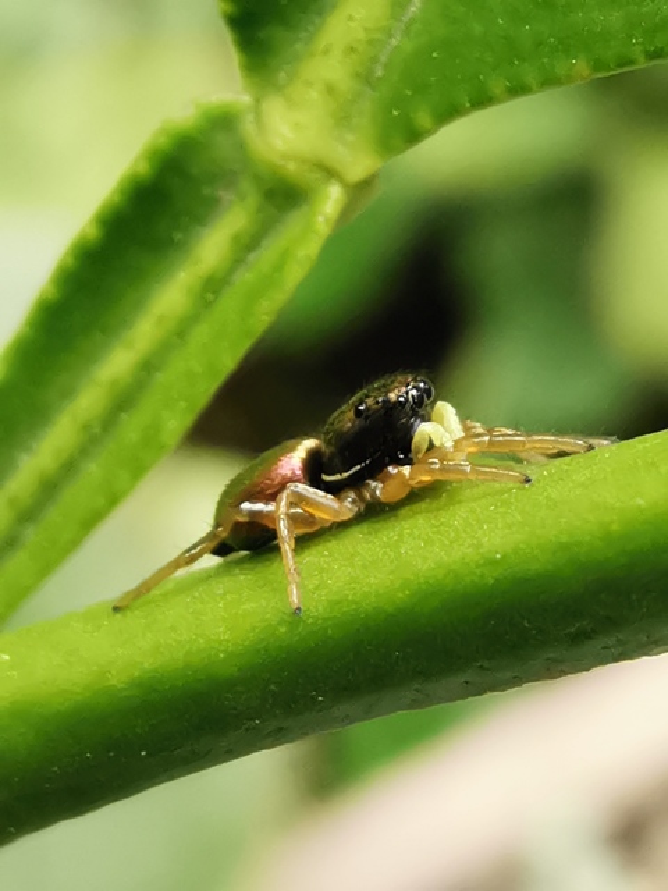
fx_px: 2084
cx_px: 334
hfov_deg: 18.2
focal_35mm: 81
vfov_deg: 24.1
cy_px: 446
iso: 80
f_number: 2.2
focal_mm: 2.26
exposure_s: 1/50
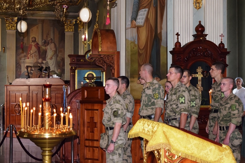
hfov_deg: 29.9
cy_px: 82
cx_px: 122
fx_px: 459
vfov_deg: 20.2
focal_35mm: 68
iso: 800
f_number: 5
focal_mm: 45
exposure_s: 1/100
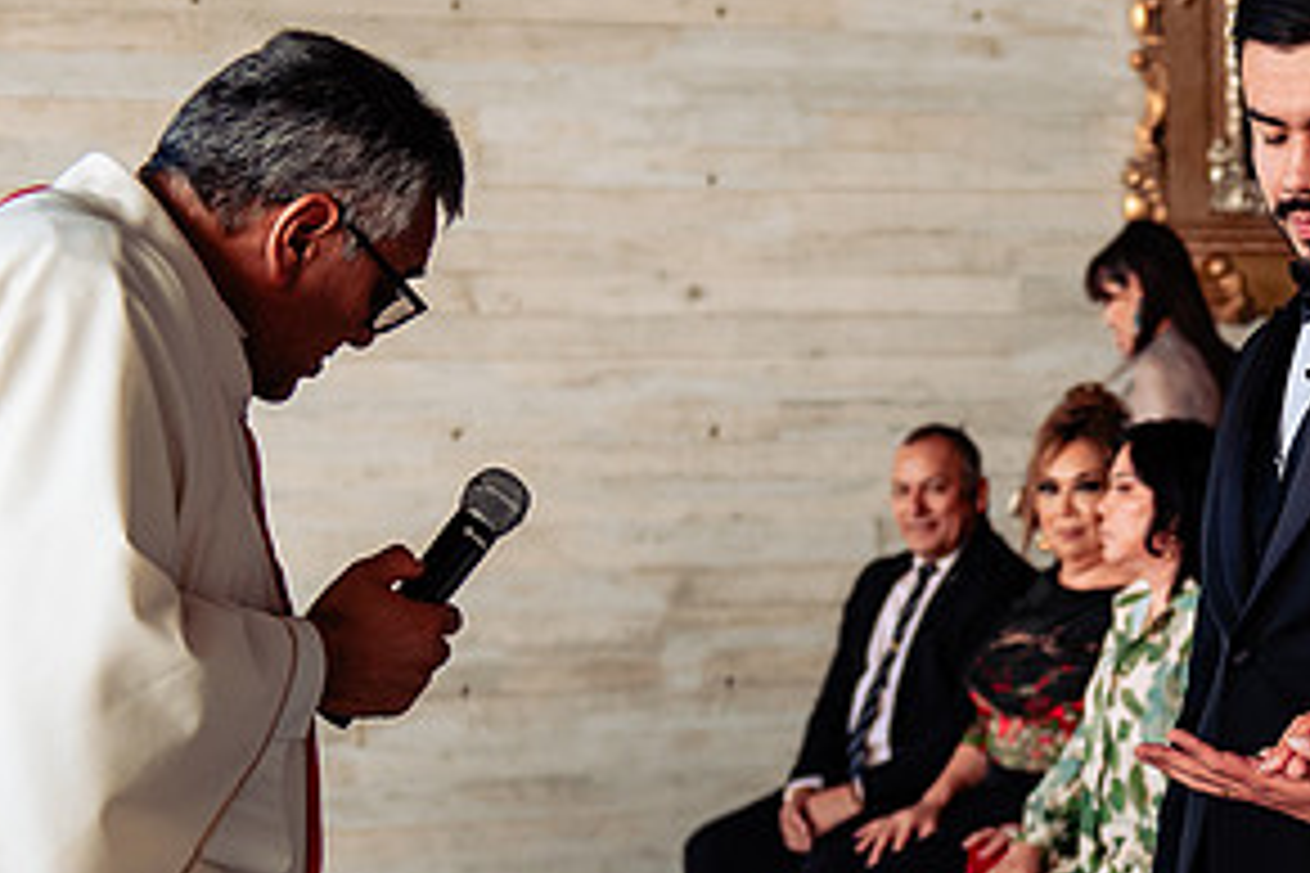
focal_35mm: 107
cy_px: 812
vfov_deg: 12.7
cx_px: 1366
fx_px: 3893
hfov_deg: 18.5
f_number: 3.2
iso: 500
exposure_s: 1/400
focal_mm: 48
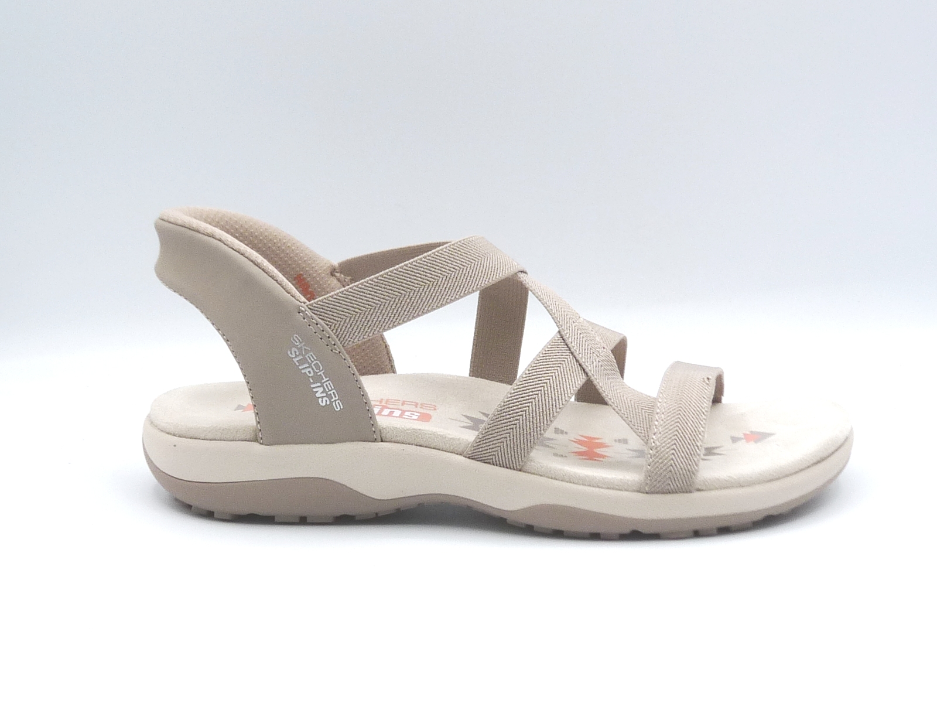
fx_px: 1489
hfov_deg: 34.9
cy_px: 352
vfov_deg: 26.6
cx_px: 468
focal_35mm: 55
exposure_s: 1/200
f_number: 5
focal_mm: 5.5
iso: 100
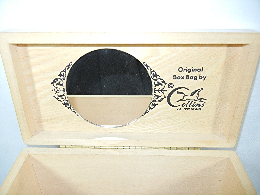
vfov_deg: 46.8
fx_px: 225
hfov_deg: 60.0
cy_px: 98
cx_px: 130
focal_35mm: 30
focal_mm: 5.4
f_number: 3.5
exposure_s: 1/30
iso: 186
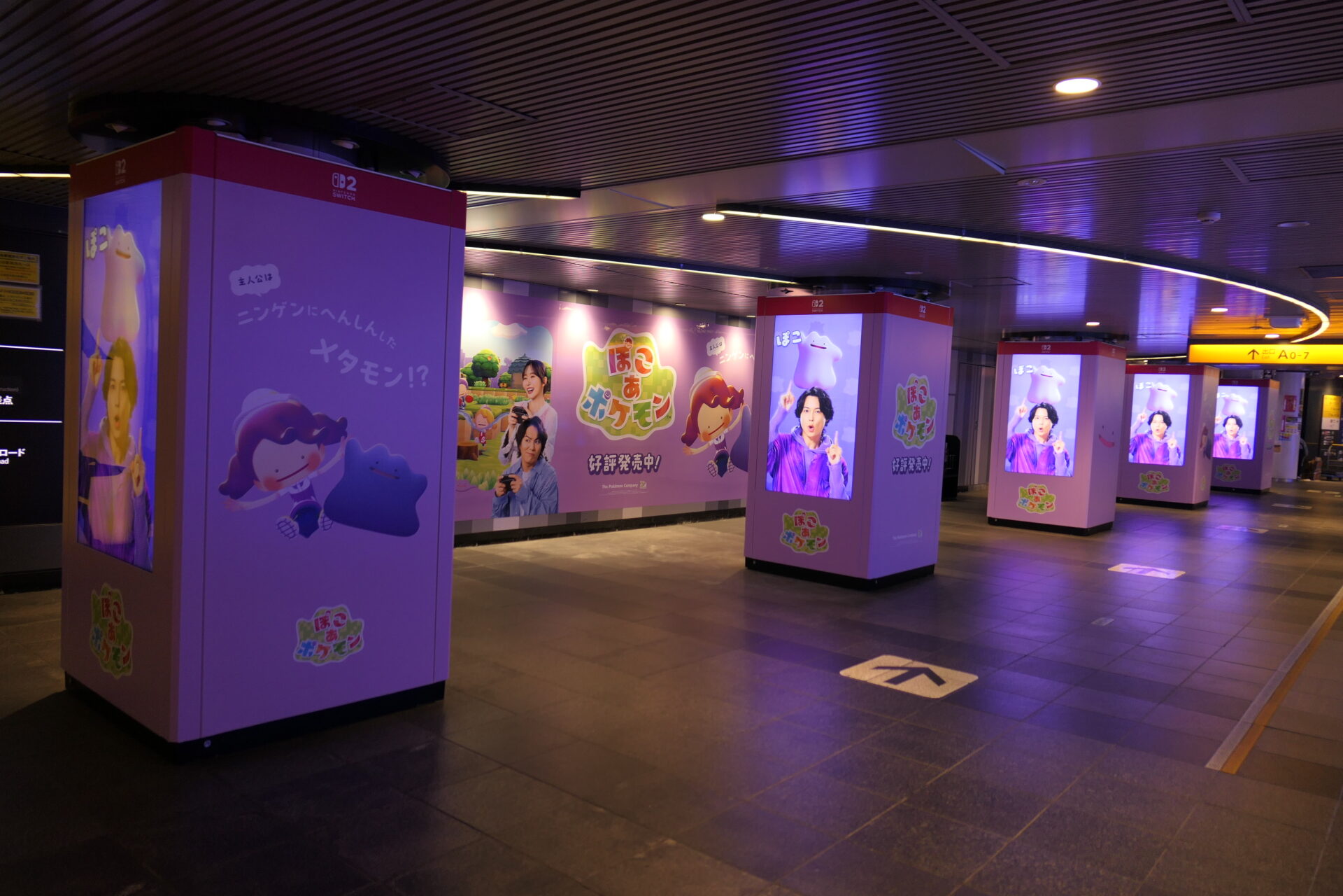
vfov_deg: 53.1
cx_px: 672
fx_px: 895
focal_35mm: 24
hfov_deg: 73.7
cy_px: 448
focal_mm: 8.8
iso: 125
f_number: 1.4
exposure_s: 1/125
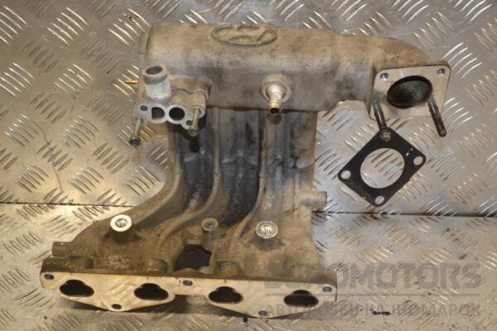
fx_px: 932
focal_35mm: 68
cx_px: 248
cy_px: 166
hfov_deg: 29.9
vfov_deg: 20.2
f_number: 5.3
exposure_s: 1/80
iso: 400
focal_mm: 45
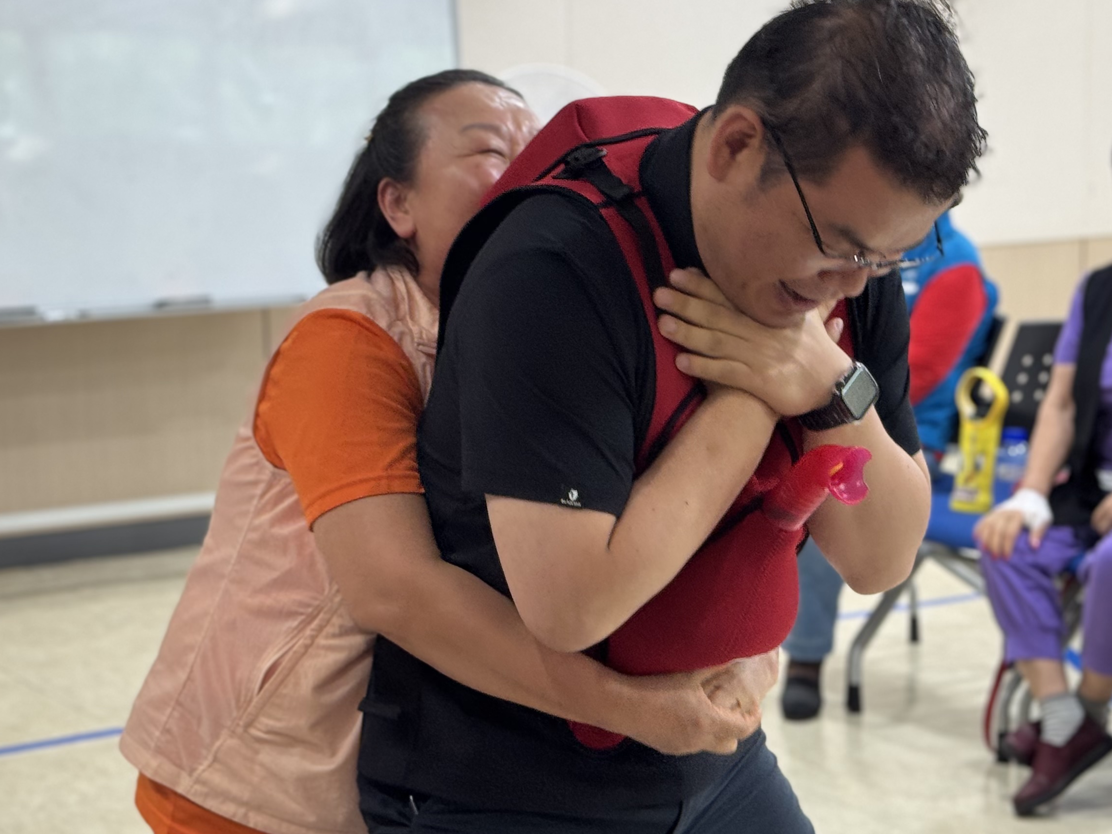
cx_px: 534
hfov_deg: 23.0
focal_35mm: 85
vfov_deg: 17.4
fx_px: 2731
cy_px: 471
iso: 100
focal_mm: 6.76
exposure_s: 1/60
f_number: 1.78
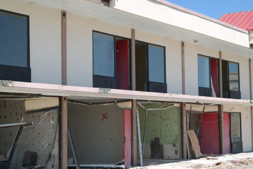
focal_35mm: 77
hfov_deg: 26.3
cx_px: 126
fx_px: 541
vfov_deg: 17.7
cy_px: 84
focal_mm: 50
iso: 100
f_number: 6.3
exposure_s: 1/200
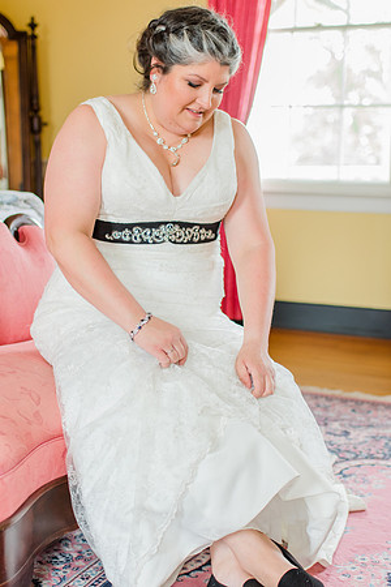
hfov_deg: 25.8
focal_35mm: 52
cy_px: 294
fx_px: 855
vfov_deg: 37.9
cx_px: 196
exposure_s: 1/100
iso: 800
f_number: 2
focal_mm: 35
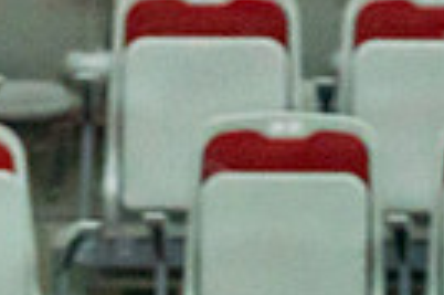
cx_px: 16
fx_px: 17738
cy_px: 847
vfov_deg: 1.0
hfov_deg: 1.4
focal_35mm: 1440
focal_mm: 200
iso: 3200
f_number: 2.8
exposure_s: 1/1250
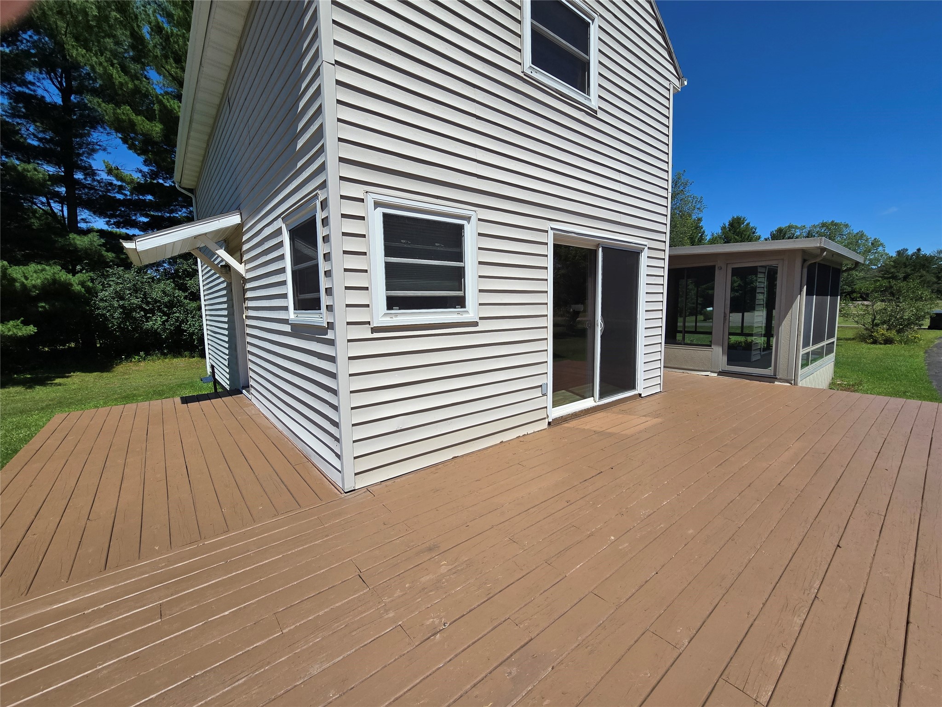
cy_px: 354
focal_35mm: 13
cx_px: 471
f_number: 2.2
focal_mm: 2.2
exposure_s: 1/2671
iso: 50
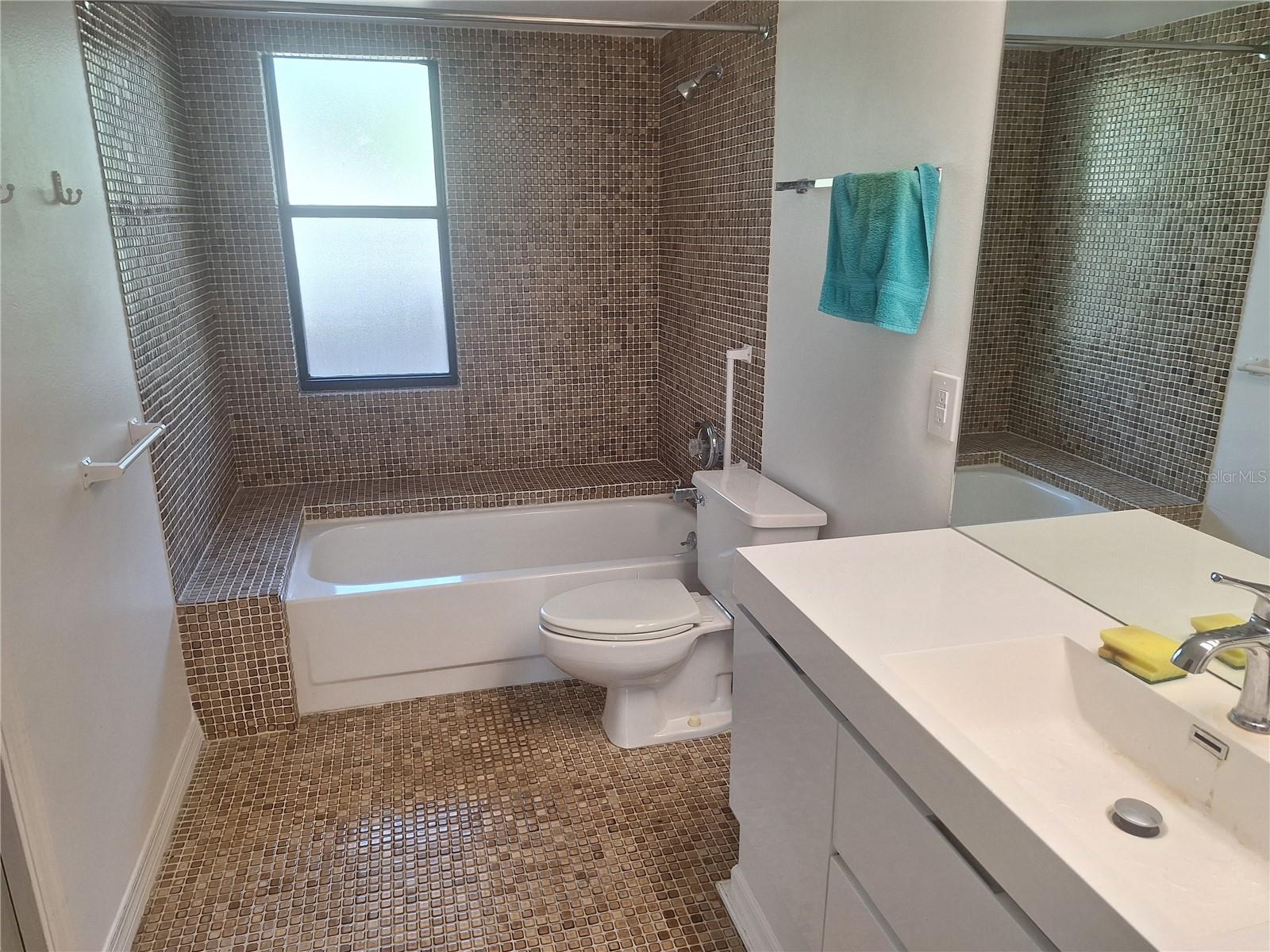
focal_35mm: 23
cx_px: 635
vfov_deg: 58.9
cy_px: 476
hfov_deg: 73.9
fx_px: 844
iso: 50
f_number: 1.8
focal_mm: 5.54
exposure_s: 1/40
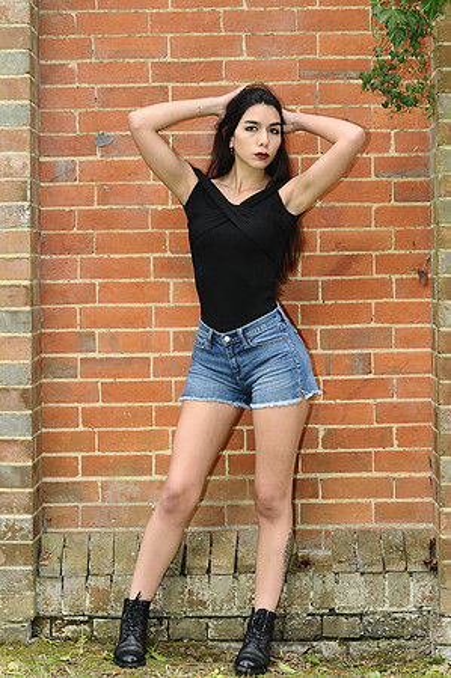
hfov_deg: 11.4
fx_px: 2260
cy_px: 339
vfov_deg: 17.1
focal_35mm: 120
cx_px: 226
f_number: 4
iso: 640
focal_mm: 80
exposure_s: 1/250
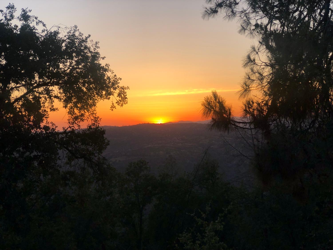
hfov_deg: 33.8
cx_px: 166
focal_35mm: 57
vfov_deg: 25.7
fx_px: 548
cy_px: 125
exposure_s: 1/151
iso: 20
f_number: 2.8
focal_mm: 6.6
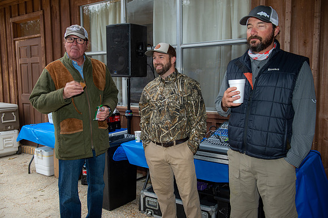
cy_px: 109
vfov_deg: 41.1
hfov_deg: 58.7
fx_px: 291
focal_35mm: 32
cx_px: 164
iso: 400
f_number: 5
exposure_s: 1/60
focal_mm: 32
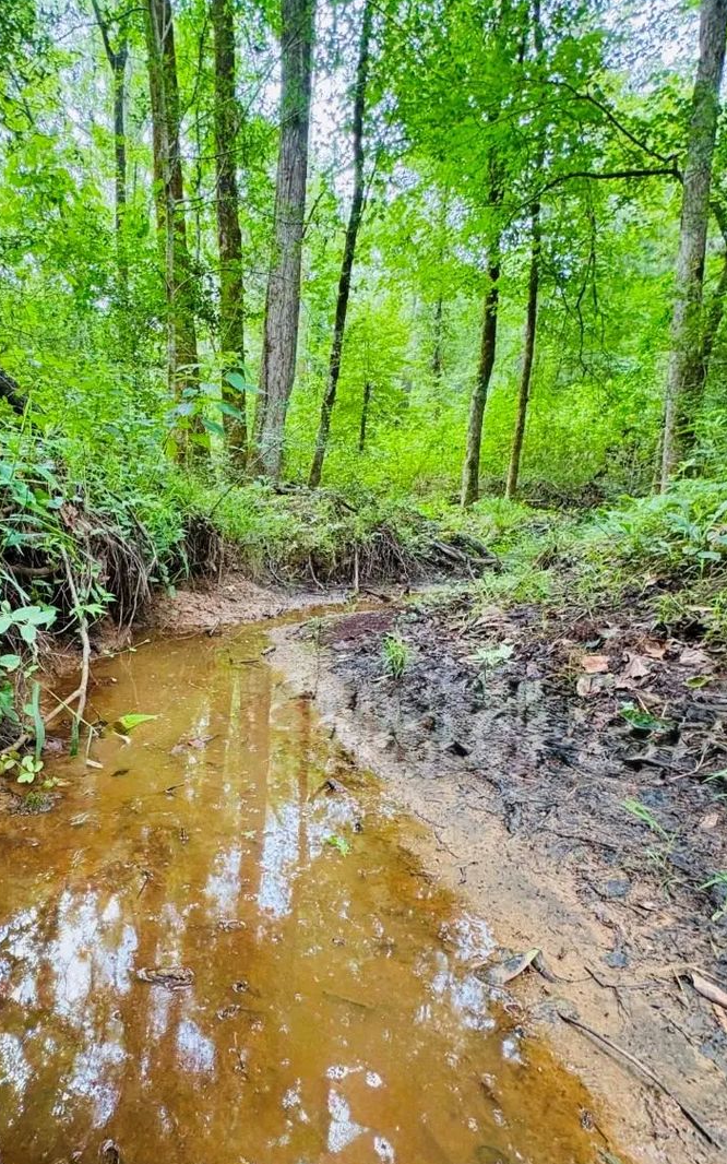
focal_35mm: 19
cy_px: 685
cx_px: 224
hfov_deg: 60.2
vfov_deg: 87.1
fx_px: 602
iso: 250
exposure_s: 1/73
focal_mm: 2.22
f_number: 2.2
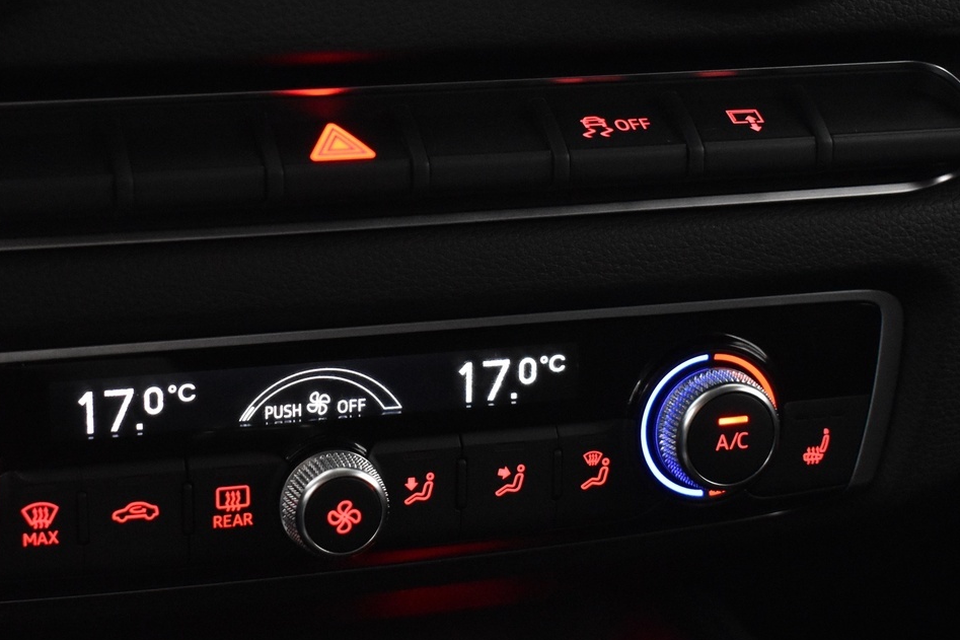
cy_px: 326
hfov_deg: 26.0
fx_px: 2053
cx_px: 259
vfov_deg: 17.7
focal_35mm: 77
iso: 3200
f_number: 4.2
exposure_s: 1/30
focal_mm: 30
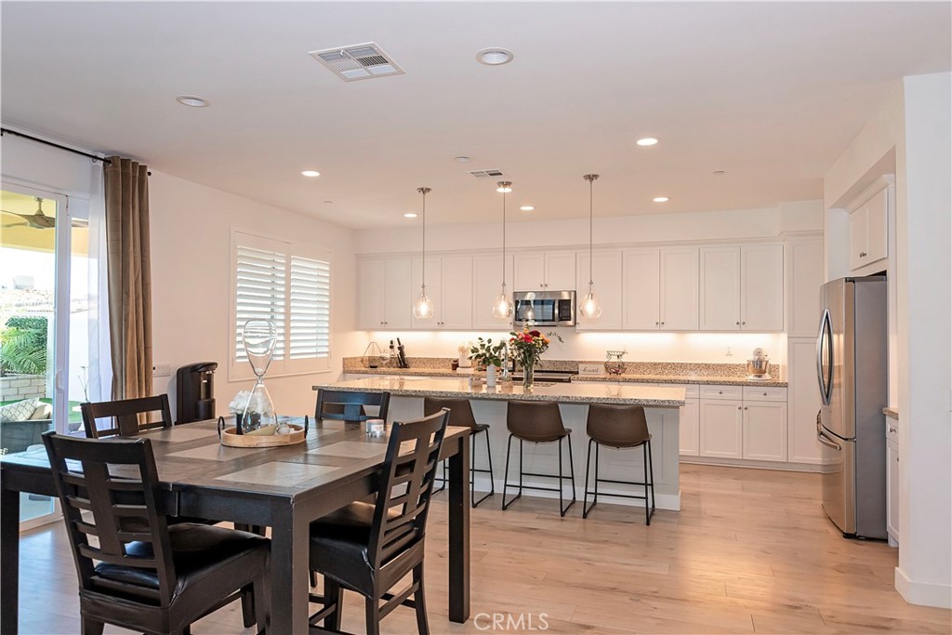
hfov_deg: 78.6
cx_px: 476
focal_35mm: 22
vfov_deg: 57.2
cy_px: 318
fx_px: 582
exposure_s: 1/125
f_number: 5
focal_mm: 15
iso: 400
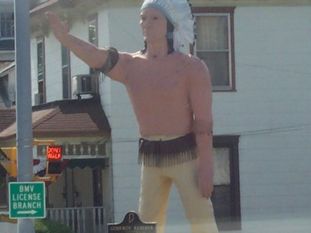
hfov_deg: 6.2
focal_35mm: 319
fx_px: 2864
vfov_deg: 4.7
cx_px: 251
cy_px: 182
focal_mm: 16.8
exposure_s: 1/125
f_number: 9.5
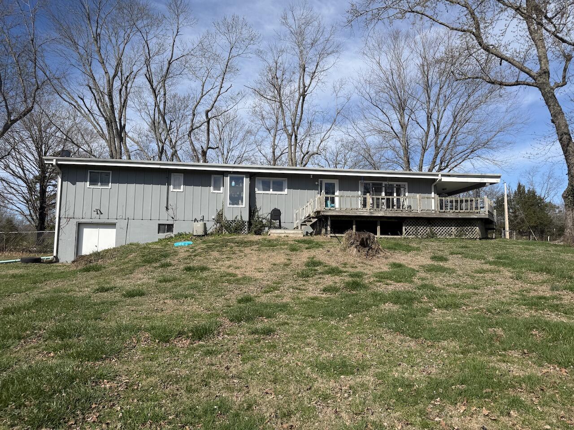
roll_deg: -0.8
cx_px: 287
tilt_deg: +6.5
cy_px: 215
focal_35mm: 24
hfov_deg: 71.6
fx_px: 398
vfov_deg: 56.8
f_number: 1.78
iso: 80
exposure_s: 1/4673
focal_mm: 6.76
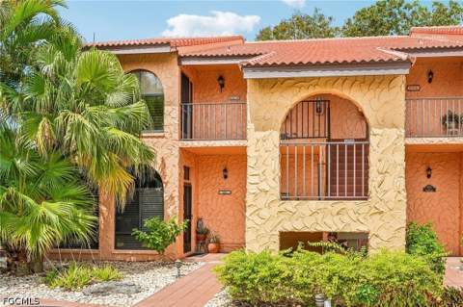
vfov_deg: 42.2
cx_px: 232
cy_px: 154
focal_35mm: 31
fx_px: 398
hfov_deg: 60.3
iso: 400
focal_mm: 31
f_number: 8
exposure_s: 1/1000
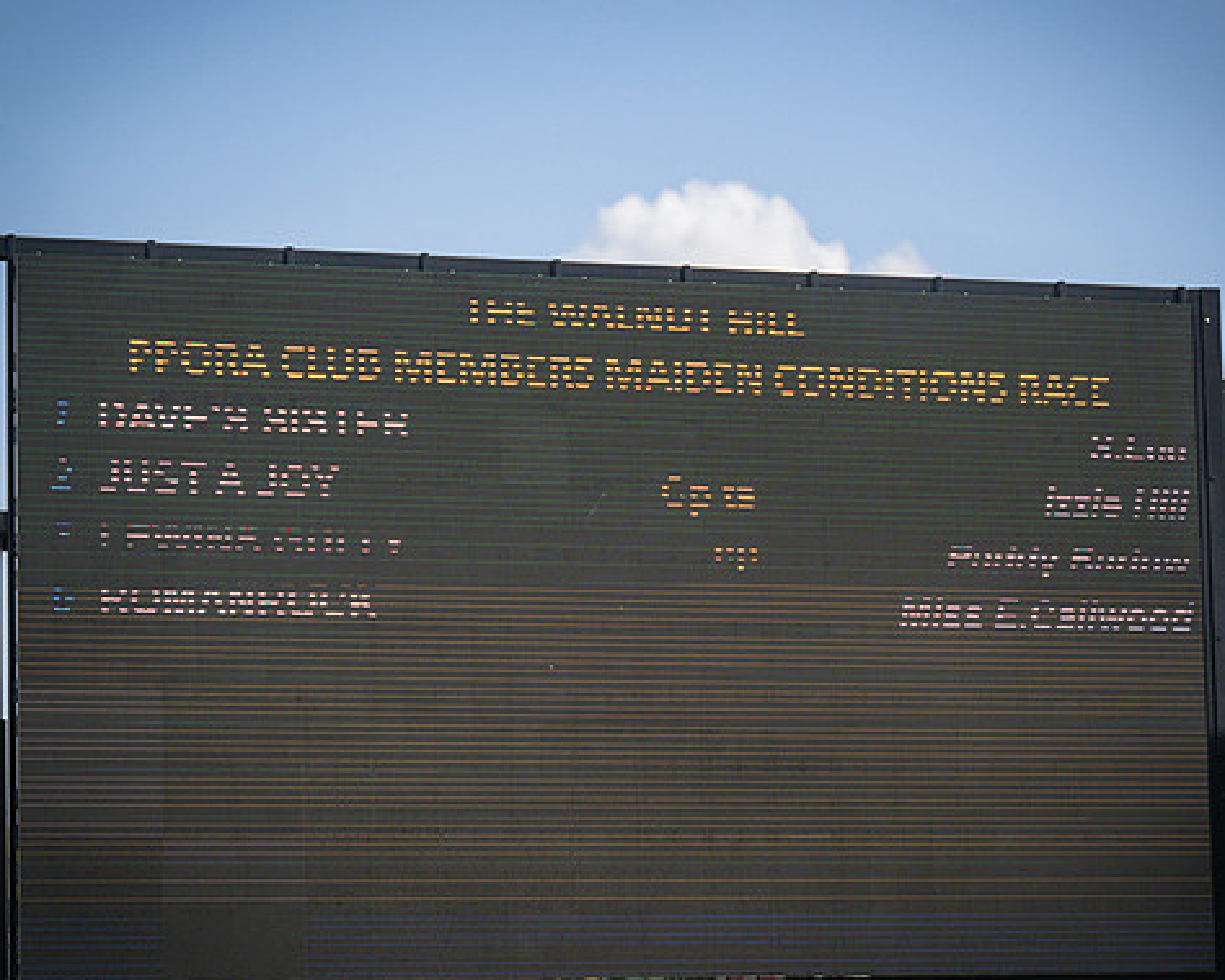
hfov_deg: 14.7
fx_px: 4748
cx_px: 627
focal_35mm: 131
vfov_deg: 11.8
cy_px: 478
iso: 800
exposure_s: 1/8000
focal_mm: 98
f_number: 4
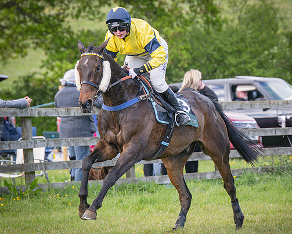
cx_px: 189
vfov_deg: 4.6
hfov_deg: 5.8
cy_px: 108
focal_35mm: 334
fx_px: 2885
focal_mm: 140
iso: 800
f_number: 4
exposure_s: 1/1600
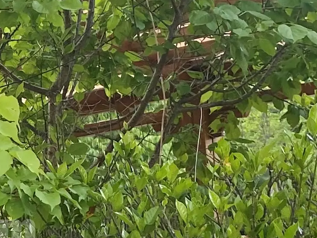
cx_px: -221
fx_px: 1301
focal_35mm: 142
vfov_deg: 10.4
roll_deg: +1.2
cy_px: 235
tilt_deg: +5.2
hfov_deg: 12.8
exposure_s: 1/122
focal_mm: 4.25
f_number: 1.8
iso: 64
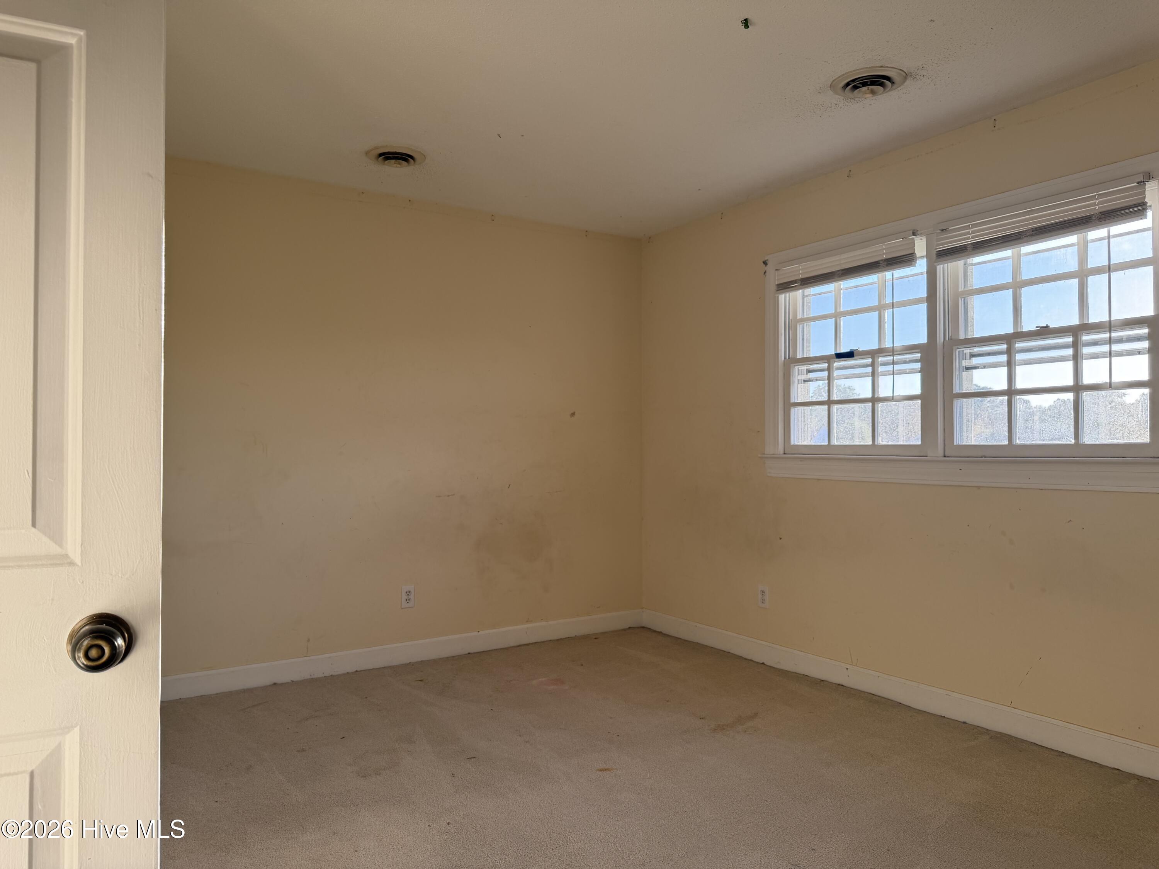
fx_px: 804
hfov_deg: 71.6
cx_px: 580
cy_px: 434
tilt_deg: +0.6
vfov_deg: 56.8
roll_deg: -0.3
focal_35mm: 24
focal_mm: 6.76
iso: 100
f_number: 1.78
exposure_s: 1/356
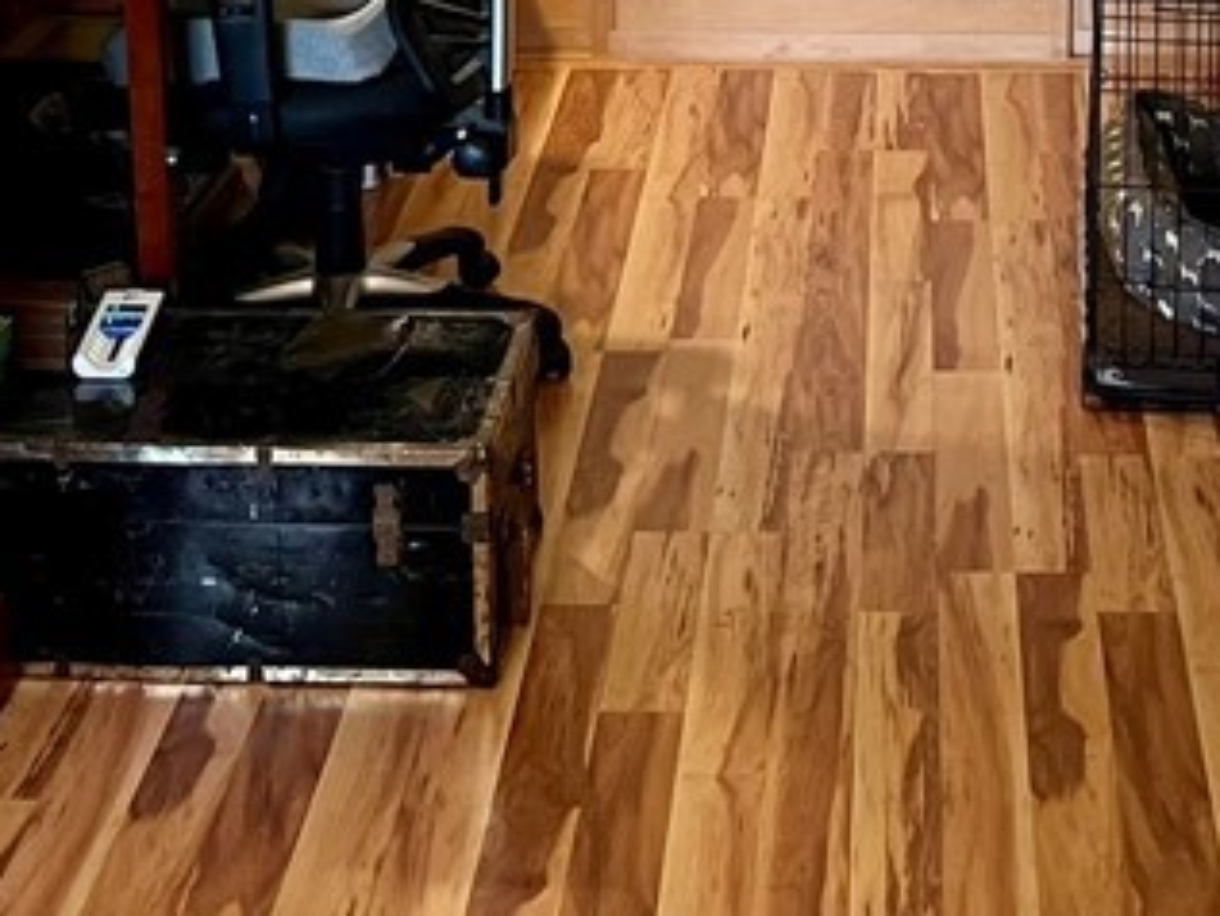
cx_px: 851
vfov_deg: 16.5
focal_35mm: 84
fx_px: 2962
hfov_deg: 23.1
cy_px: -308
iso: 200
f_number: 1.6
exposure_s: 1/60
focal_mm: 5.1
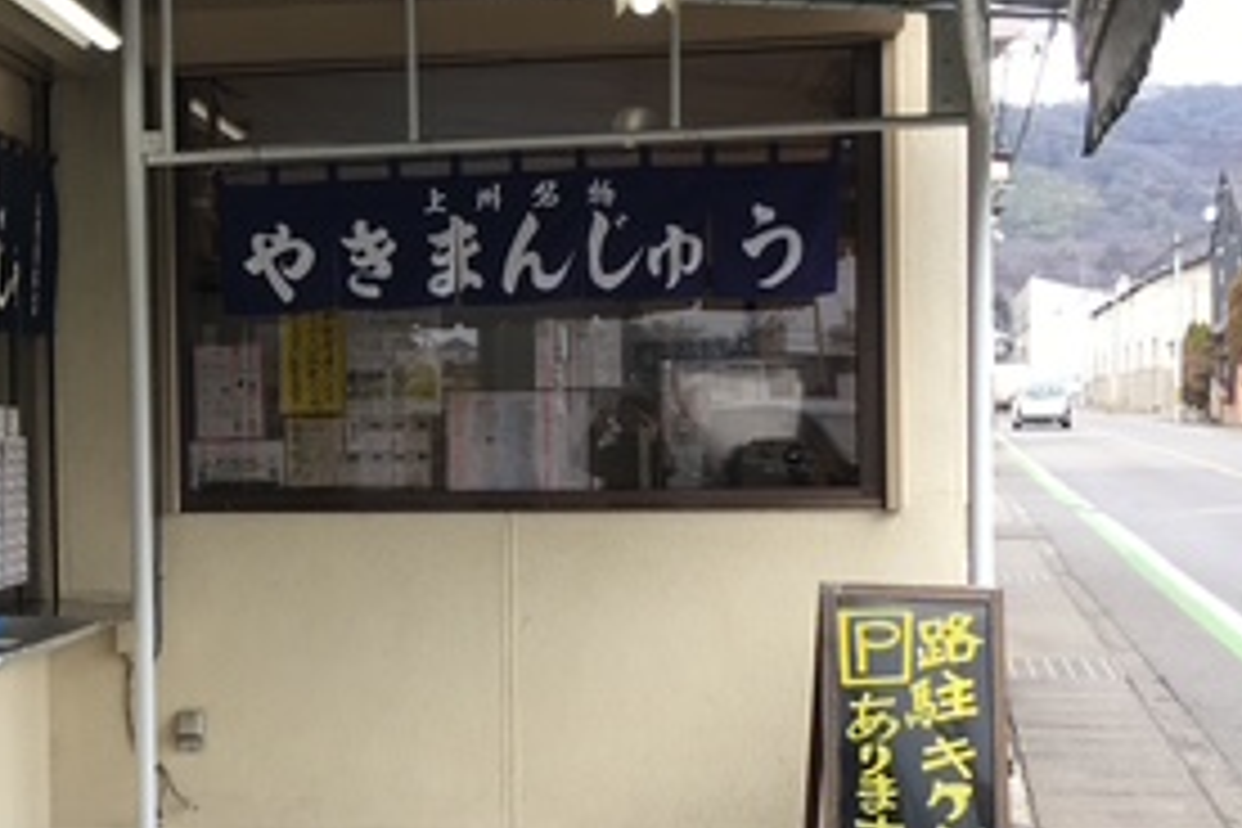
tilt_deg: -1.1
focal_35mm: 70
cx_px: 94
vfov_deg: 19.4
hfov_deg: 27.7
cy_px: 472
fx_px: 2415
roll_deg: +0.6
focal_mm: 4.15
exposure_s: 1/162
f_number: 2.2
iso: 25
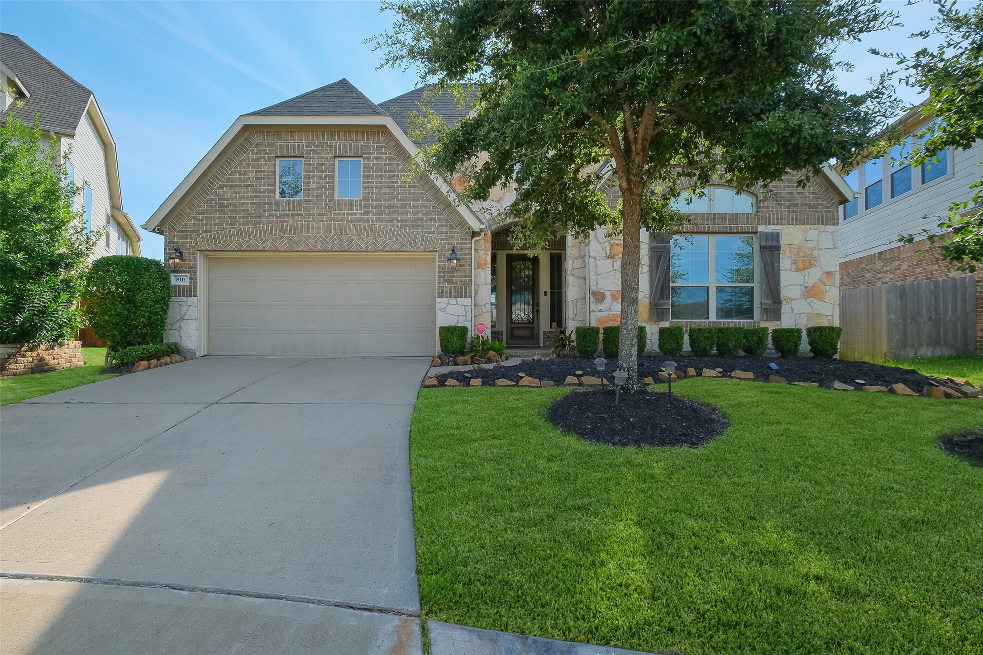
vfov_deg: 77.3
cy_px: 328
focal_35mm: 15
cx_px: 492
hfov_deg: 100.4
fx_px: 410
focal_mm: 10
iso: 640
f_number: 8
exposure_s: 1/500
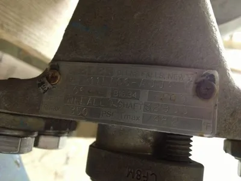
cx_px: 120
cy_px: 90
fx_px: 244
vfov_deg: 40.7
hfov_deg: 52.6
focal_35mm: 35
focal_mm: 4.28
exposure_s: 1/20
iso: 400
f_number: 2.4
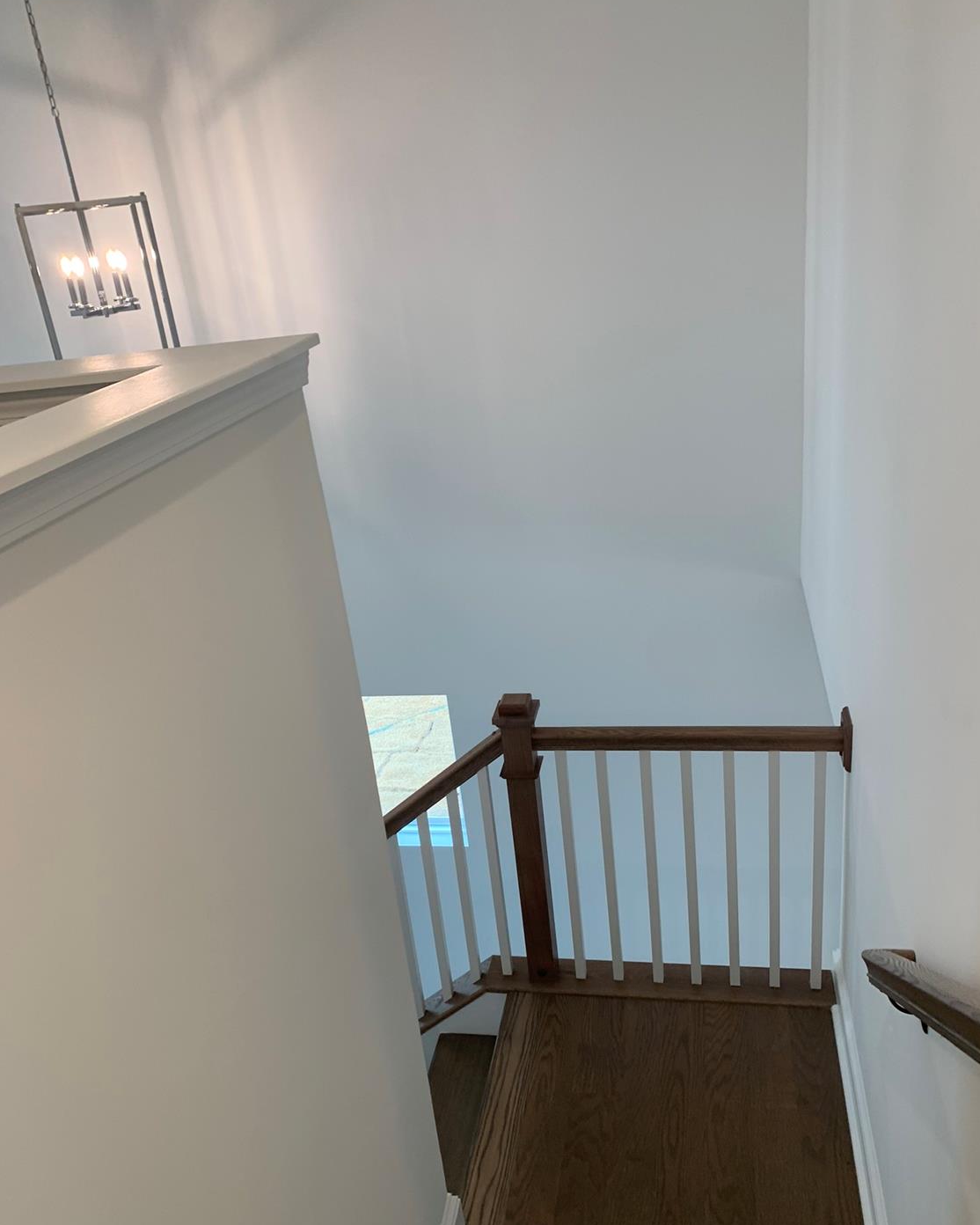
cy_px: 652
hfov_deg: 51.5
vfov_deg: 62.1
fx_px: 1015
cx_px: 492
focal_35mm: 28
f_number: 1.8
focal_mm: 4.25
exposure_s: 1/60
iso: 50
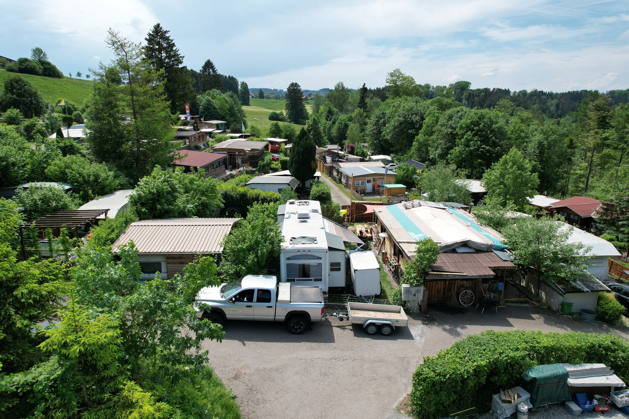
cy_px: 210
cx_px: 314
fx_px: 384
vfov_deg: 57.2
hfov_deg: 78.6
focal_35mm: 22
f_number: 2.8
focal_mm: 8.38
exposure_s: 1/2000
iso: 110
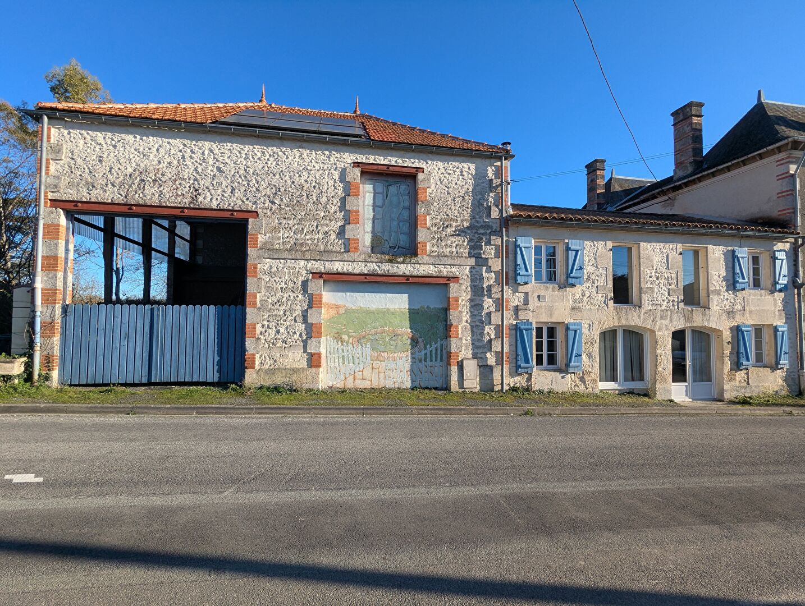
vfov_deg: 78.3
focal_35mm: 16
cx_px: 402
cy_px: 303
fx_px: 373
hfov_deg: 94.4
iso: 53
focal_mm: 2.35
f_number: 2.2
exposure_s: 1/973
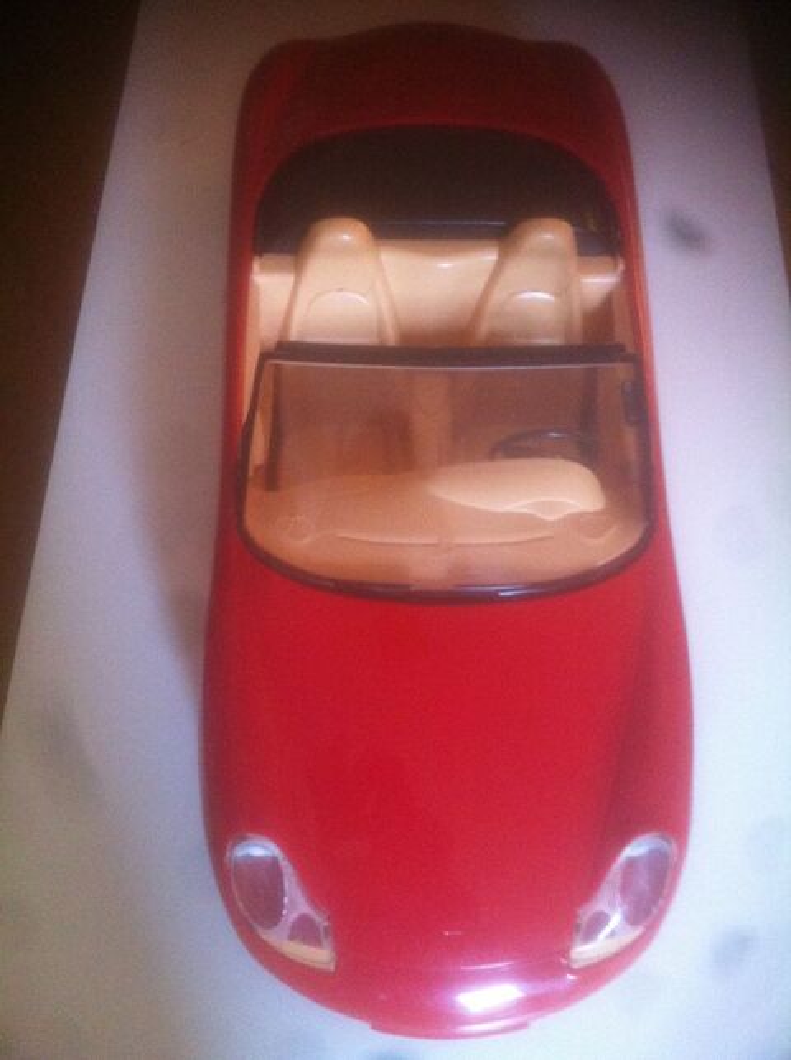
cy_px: 530
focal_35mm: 35
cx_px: 396
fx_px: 1070
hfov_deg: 40.6
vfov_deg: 52.7
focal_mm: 3.85
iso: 320
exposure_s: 1/15
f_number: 2.8
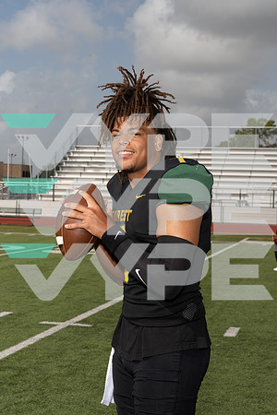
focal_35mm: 66
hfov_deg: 20.6
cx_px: 138
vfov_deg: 30.5
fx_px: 762
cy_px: 208
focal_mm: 66
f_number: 11
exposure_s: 1/250
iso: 100
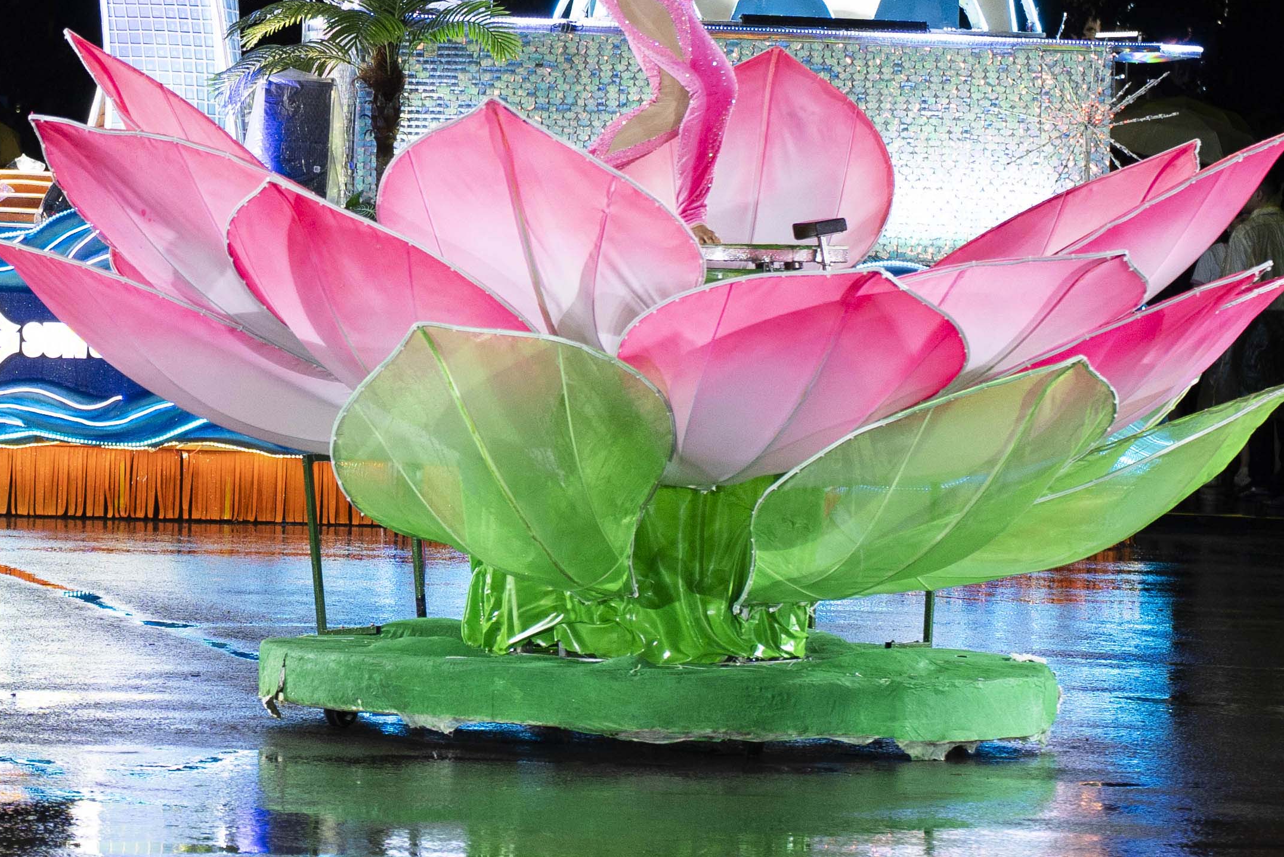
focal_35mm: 199
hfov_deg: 10.3
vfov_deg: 6.9
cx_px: 259
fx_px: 7098
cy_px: 113
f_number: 3.5
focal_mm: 62
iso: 640
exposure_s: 1/200
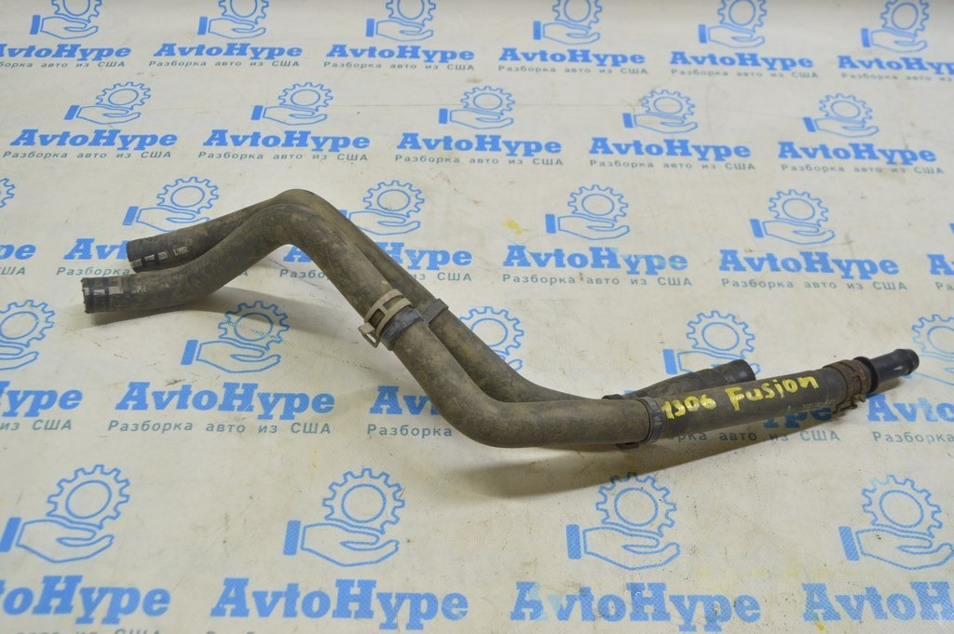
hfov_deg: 55.1
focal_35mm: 34
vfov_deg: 38.3
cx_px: 477
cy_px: 317
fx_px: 913
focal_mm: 23
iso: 400
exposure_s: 1/25
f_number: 5.6
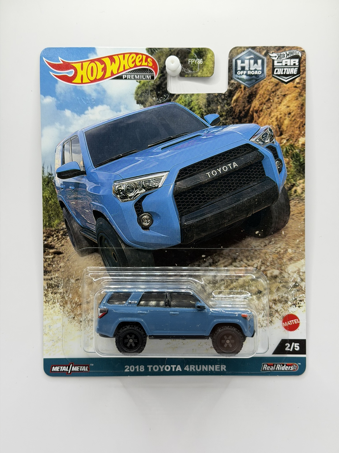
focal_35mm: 48
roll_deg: -0.3
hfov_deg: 30.3
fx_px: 627
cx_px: 170
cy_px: 226
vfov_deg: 39.7
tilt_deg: -2.6
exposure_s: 1/185
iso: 64
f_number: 1.78
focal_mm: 6.76
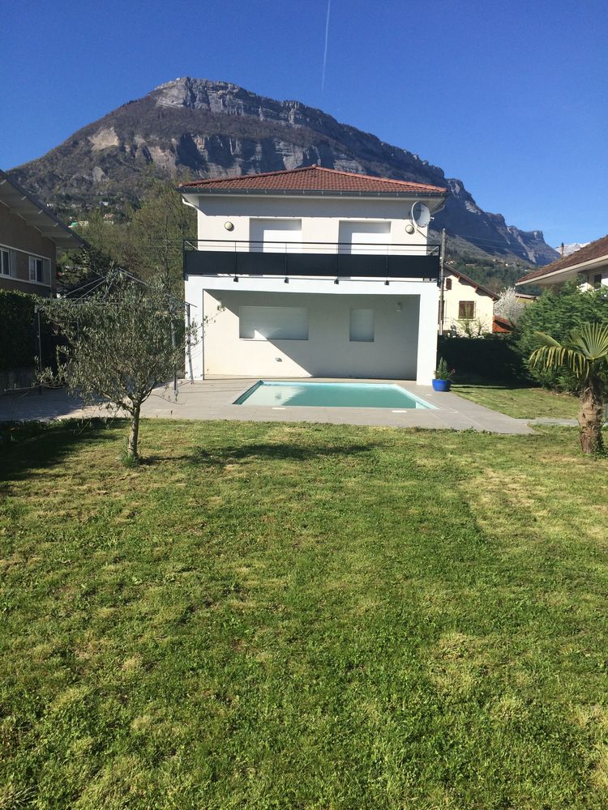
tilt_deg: -5.6
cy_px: 405
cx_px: 304
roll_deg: +0.5
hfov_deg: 48.2
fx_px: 679
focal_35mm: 29
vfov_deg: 61.7
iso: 32
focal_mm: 4.15
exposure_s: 1/2053
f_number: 2.2
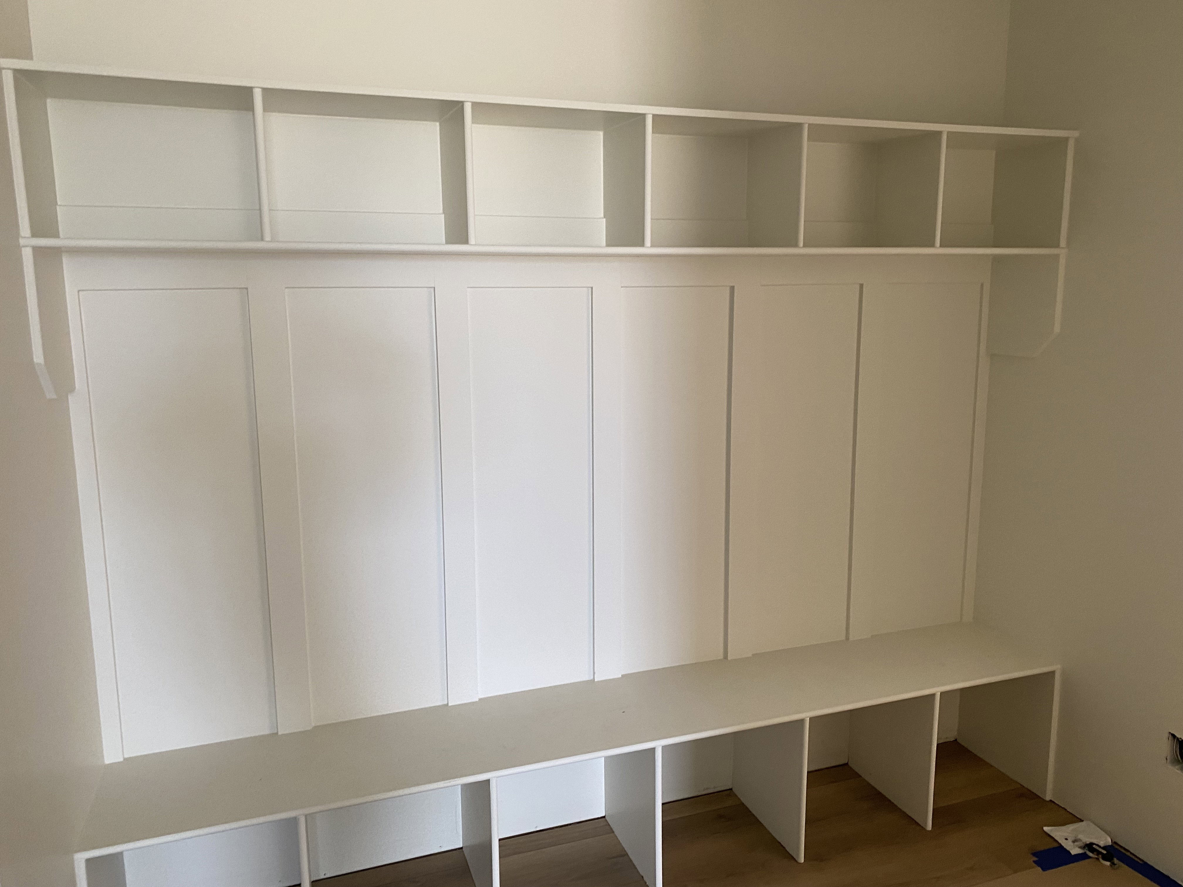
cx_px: 592
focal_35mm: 26
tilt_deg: -11.5
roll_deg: -0.2
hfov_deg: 67.3
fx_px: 889
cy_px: 444
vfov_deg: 53.1
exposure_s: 1/69
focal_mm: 4.25
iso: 125
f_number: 1.8
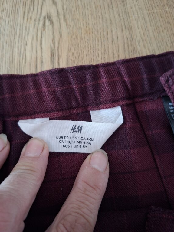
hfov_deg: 56.8
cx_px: 86
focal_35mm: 24
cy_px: 121
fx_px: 161
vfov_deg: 71.6
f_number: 1.8
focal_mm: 5.54
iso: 400
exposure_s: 1/25
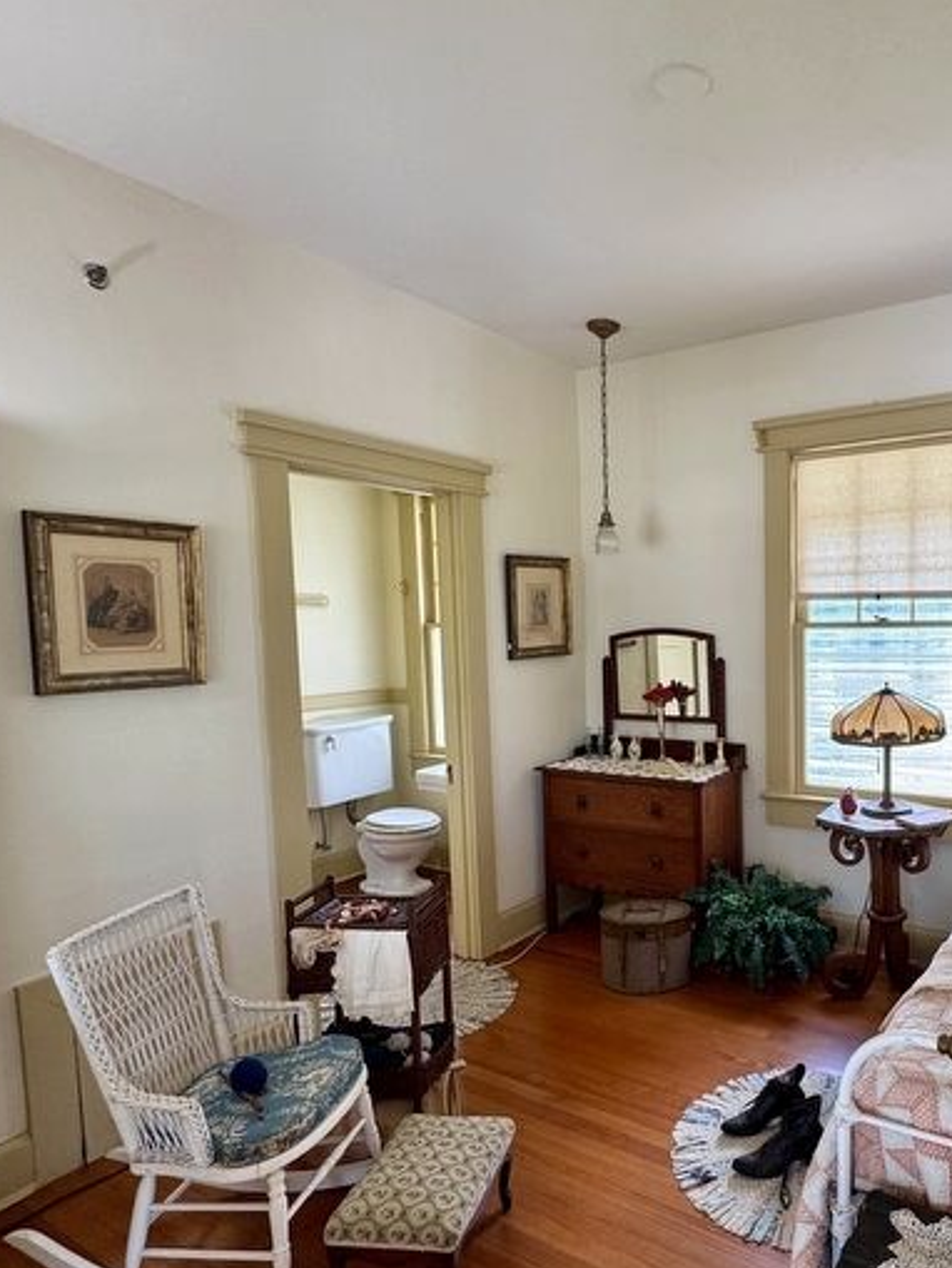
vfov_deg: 76.2
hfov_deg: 57.9
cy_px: 695
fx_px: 806
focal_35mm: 22
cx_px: 715
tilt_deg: -6.3
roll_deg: +0.8
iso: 125
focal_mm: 2.22
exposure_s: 1/120
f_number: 2.2
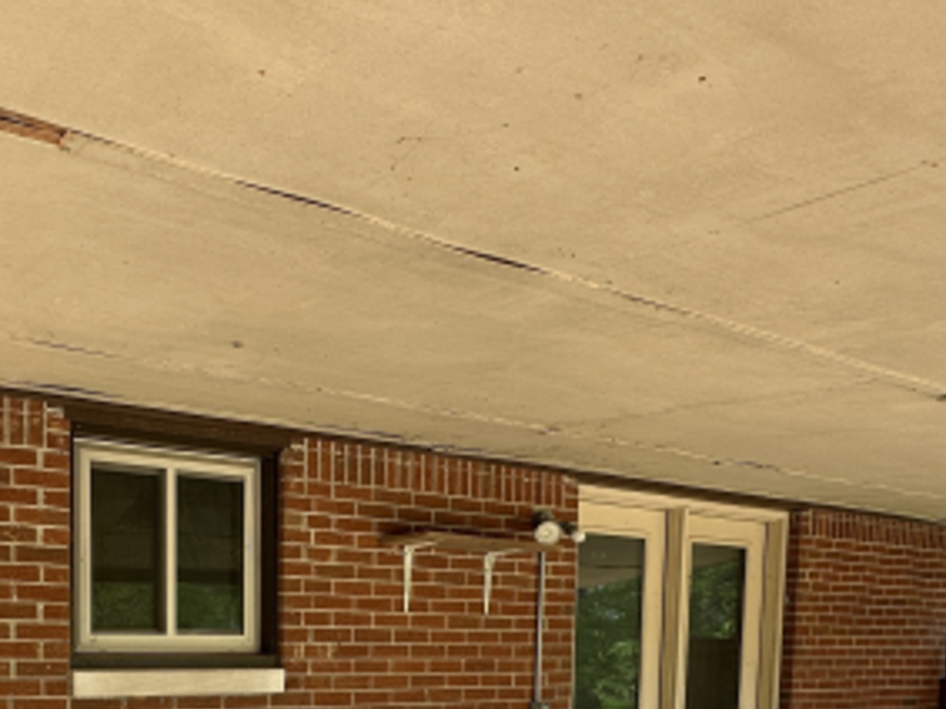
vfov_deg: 38.3
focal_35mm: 33
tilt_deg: -3.6
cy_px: 706
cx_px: 252
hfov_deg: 53.2
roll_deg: -0.8
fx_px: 901
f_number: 2.2
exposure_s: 1/186
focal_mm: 2.22
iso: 40
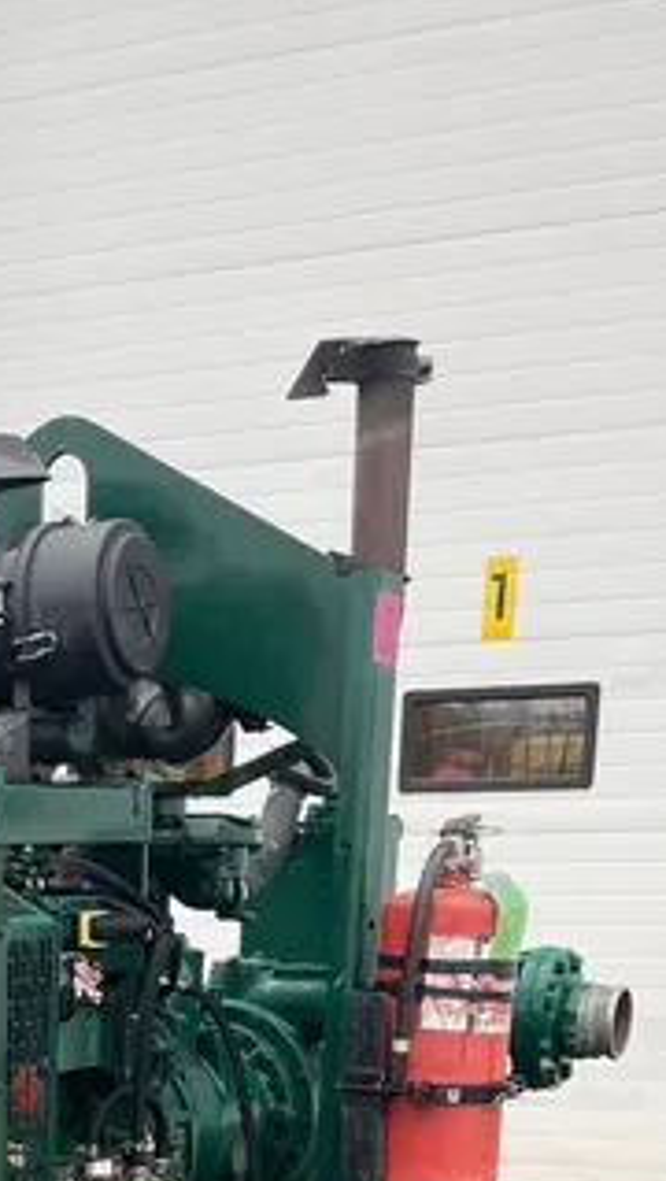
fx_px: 2036
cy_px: 1342
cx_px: -100
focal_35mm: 65
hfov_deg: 17.8
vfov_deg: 28.9
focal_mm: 4.2
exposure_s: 1/121
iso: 80
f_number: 1.6
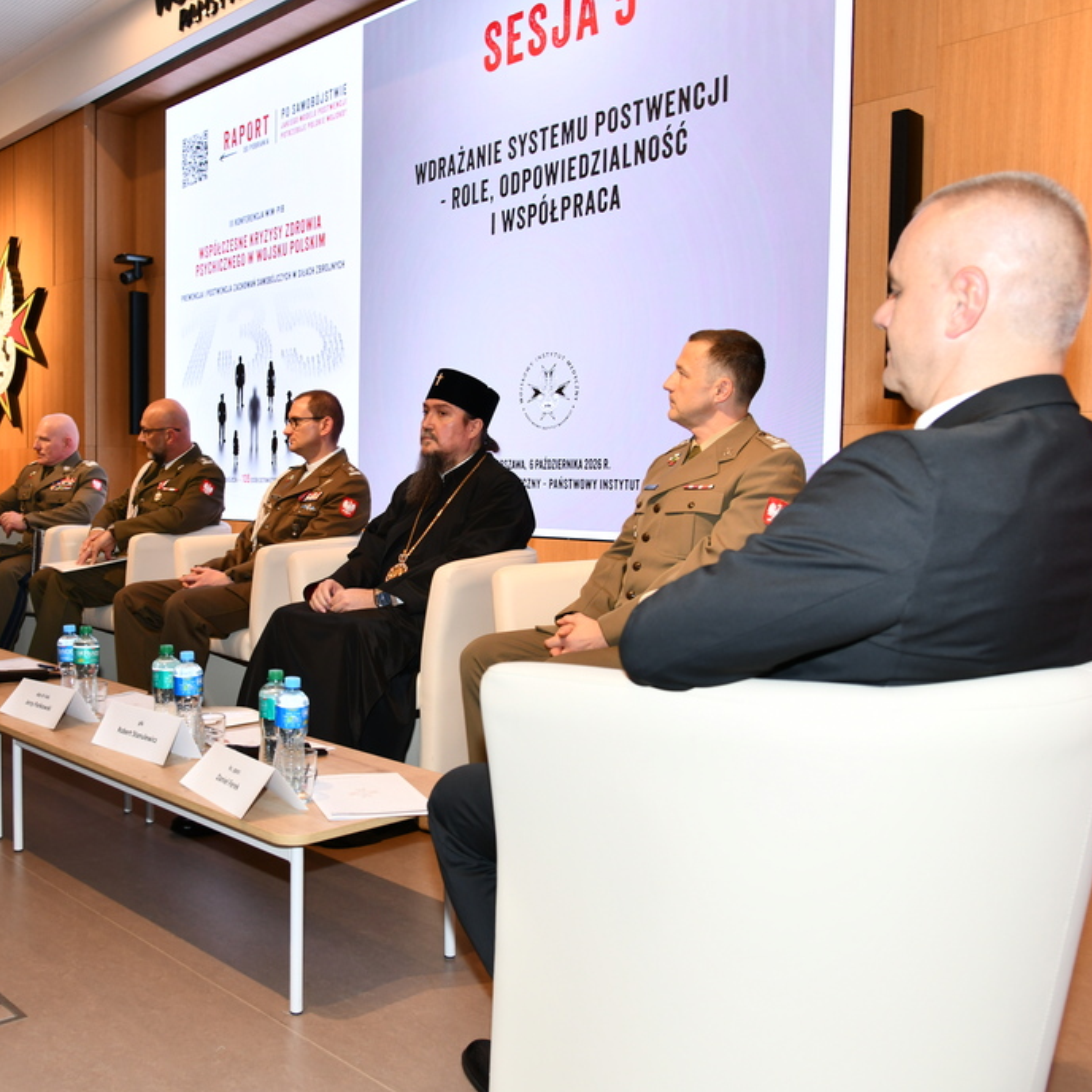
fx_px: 1142
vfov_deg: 51.1
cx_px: 387
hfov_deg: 50.4
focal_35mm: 32
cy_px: 563
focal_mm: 24
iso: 640
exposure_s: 1/60
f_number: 5
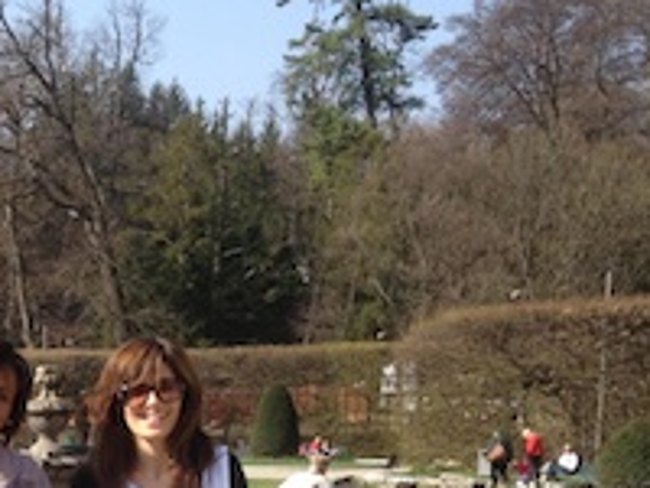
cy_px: 654
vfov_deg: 13.5
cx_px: -169
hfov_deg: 17.7
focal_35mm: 105
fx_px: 1972
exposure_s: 1/876
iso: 64
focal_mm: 4.28
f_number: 2.4
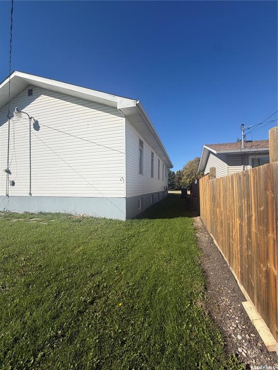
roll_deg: +0.9
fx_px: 150
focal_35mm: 14
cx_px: 139
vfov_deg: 102.1
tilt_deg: +0.3
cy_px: 185
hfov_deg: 85.7
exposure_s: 1/1145
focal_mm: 2.22
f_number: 2.2
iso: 20
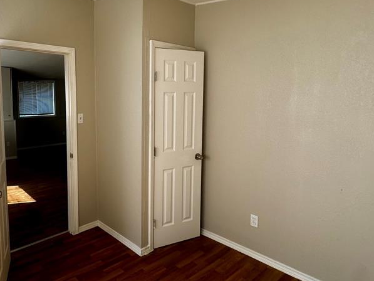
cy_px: 121
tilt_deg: -6.4
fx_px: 259
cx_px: 110
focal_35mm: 24
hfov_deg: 68.5
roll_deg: +1.0
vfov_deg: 56.6
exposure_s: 1/174
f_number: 2.2
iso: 40
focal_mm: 2.22
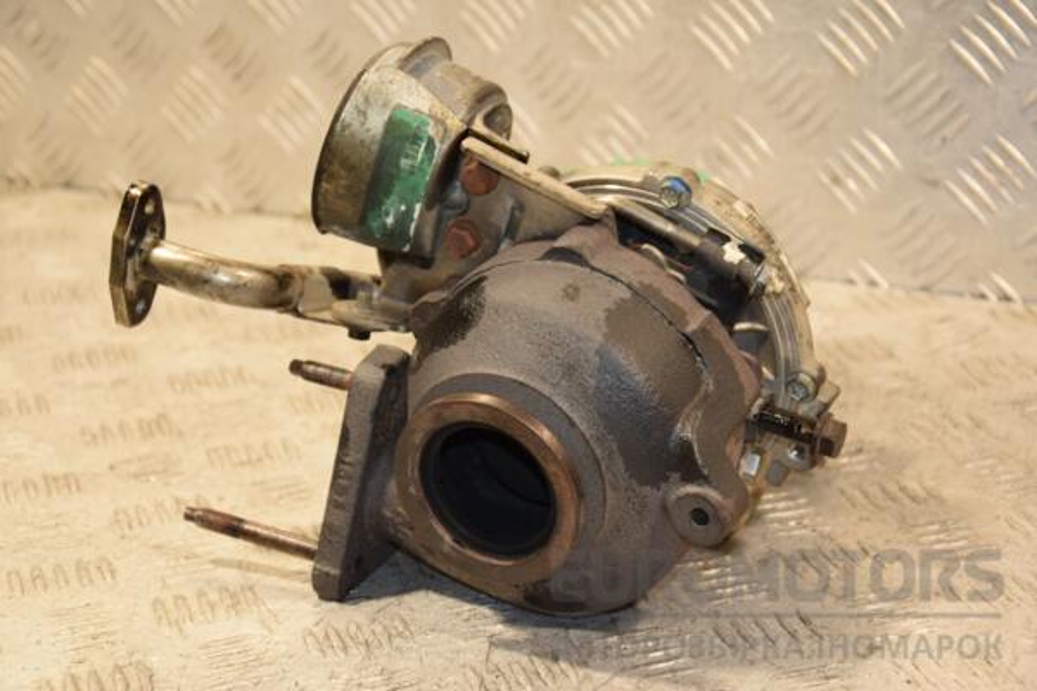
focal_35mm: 87
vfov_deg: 15.7
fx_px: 2506
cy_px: 346
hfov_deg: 23.4
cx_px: 518
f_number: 5
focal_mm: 58
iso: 800
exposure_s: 1/100
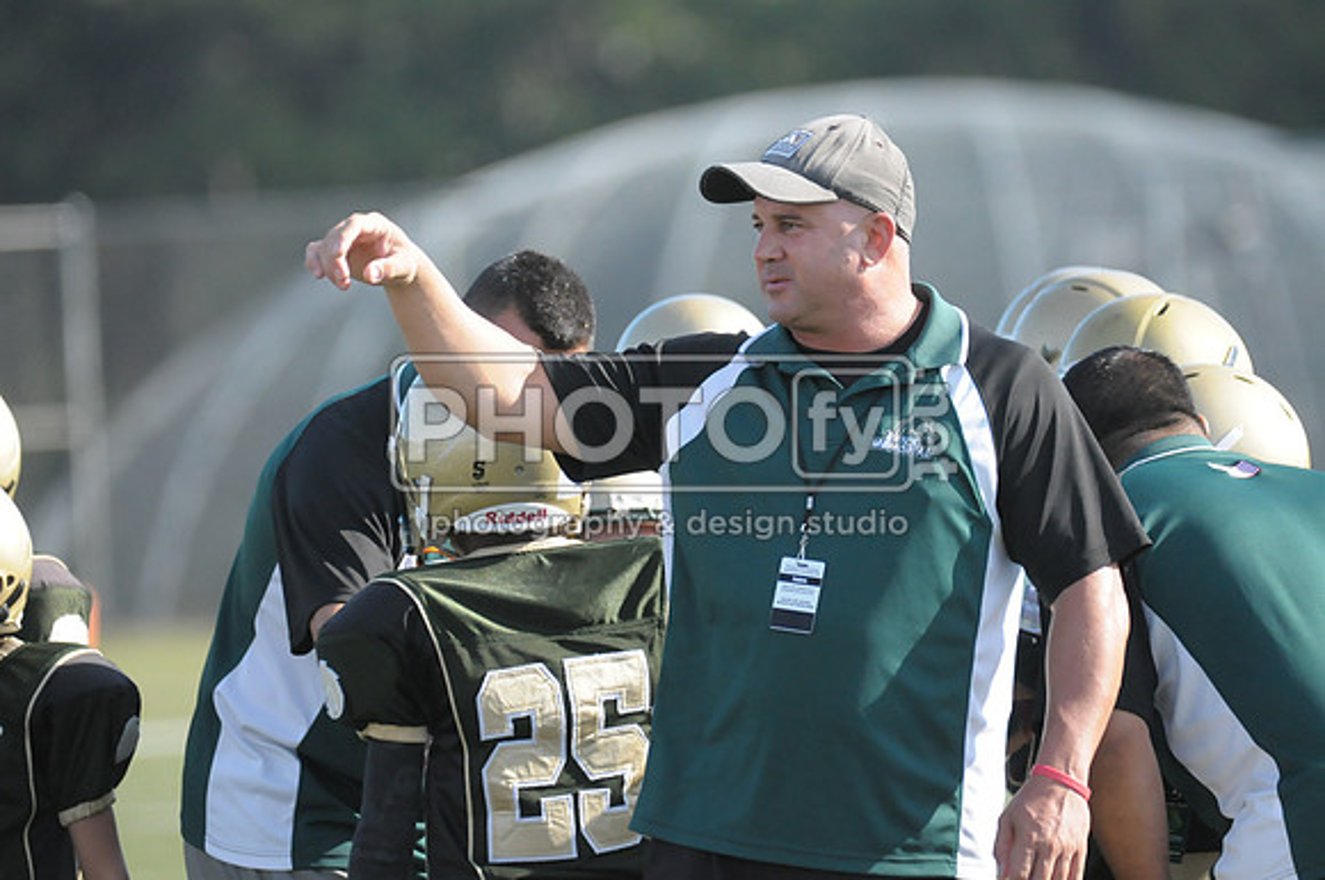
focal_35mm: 450
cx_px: 662
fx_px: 16539
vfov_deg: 3.0
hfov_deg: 4.6
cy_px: 440
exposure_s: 1/4000
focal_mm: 300
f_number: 4
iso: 1600
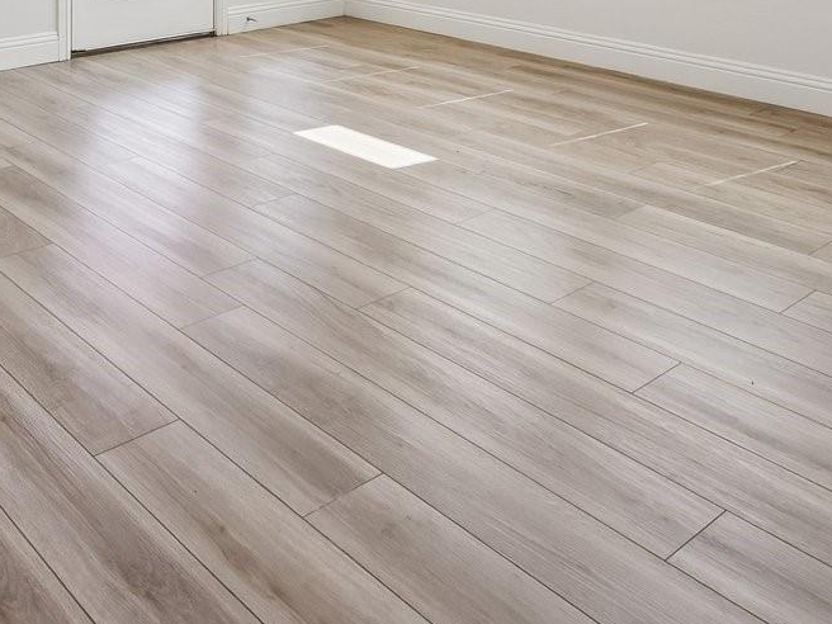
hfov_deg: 44.1
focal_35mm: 42
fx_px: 1009
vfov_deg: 28.5
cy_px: -177
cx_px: 270
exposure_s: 1/160
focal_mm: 14
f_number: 9
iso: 250
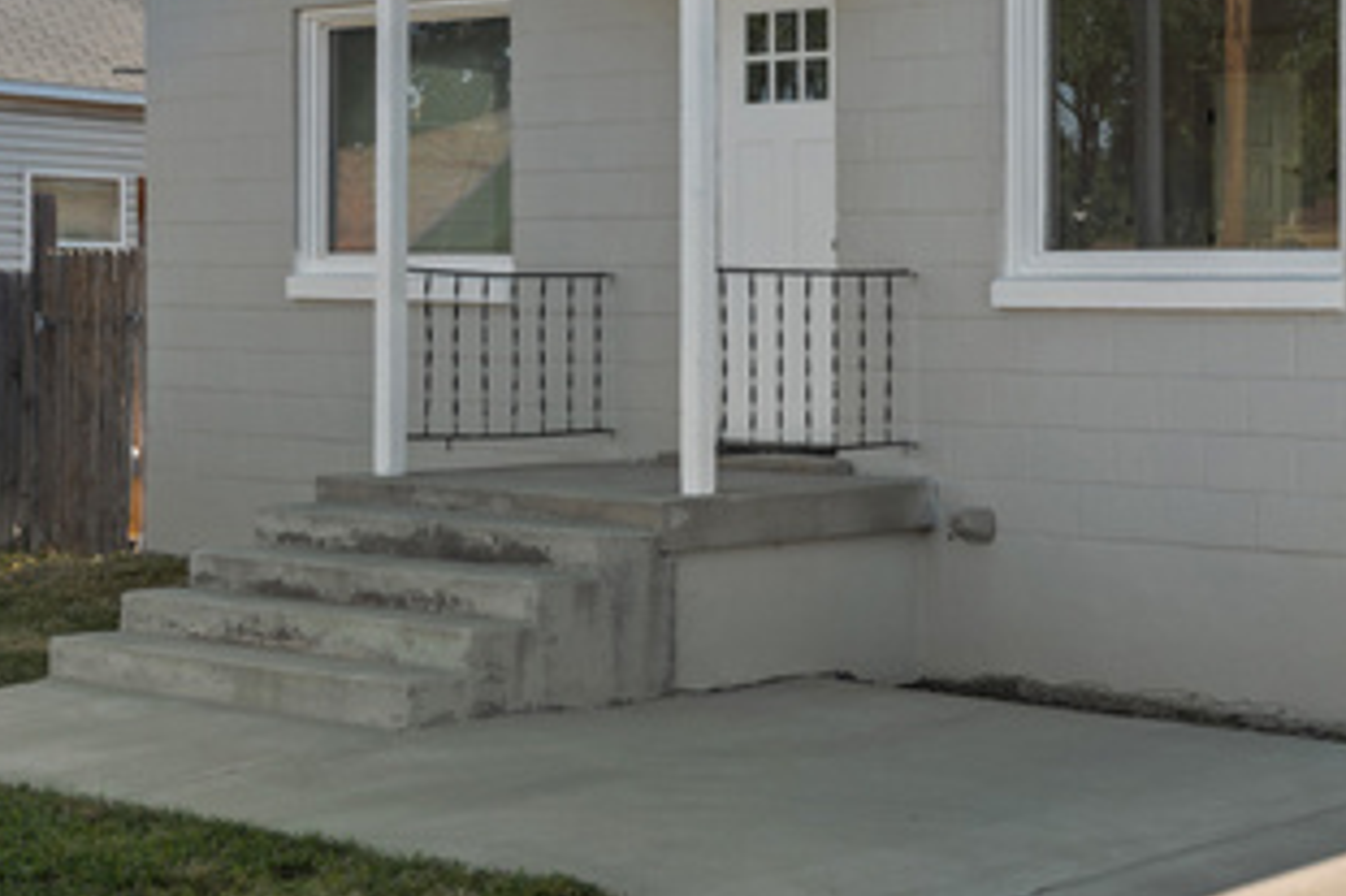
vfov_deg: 18.7
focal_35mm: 72
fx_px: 2690
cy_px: 195
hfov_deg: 27.1
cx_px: 1216
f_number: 9
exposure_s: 1/80
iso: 250
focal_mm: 35
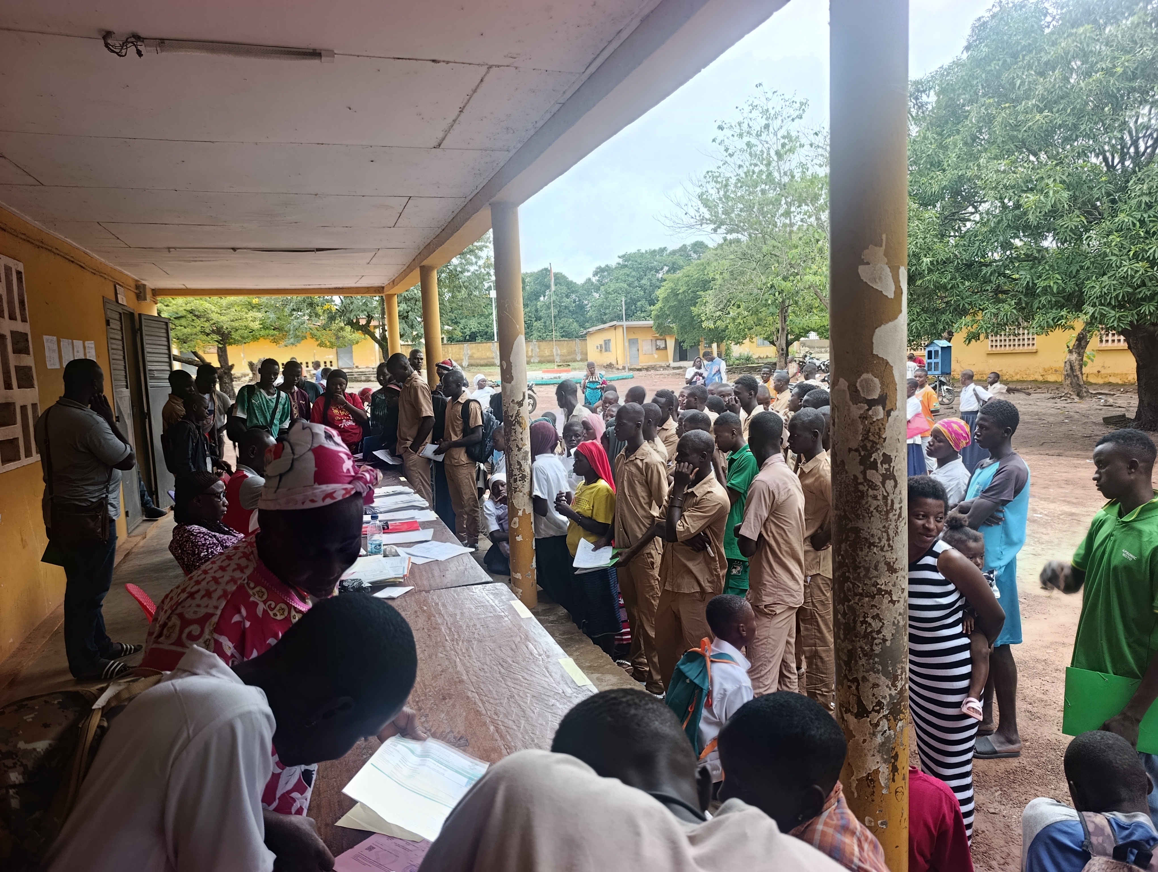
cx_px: 579
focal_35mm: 23
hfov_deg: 73.8
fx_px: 771
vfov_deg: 59.0
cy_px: 436
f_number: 1.65
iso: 206
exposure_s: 1/100
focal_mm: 6.11
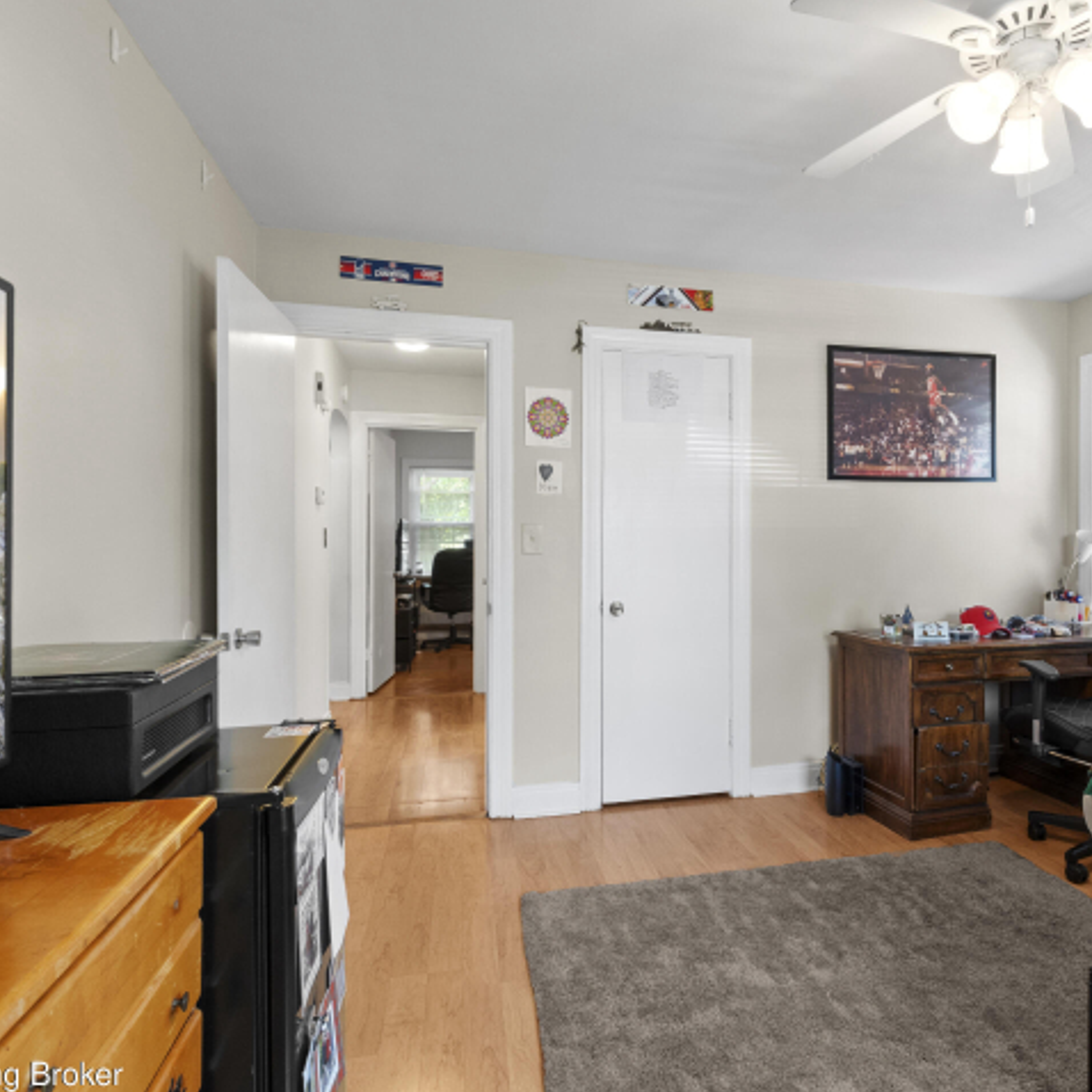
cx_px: 679
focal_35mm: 20
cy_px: 555
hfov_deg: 73.6
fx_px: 714
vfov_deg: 74.8
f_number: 10
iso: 400
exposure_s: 1/1.25
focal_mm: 10
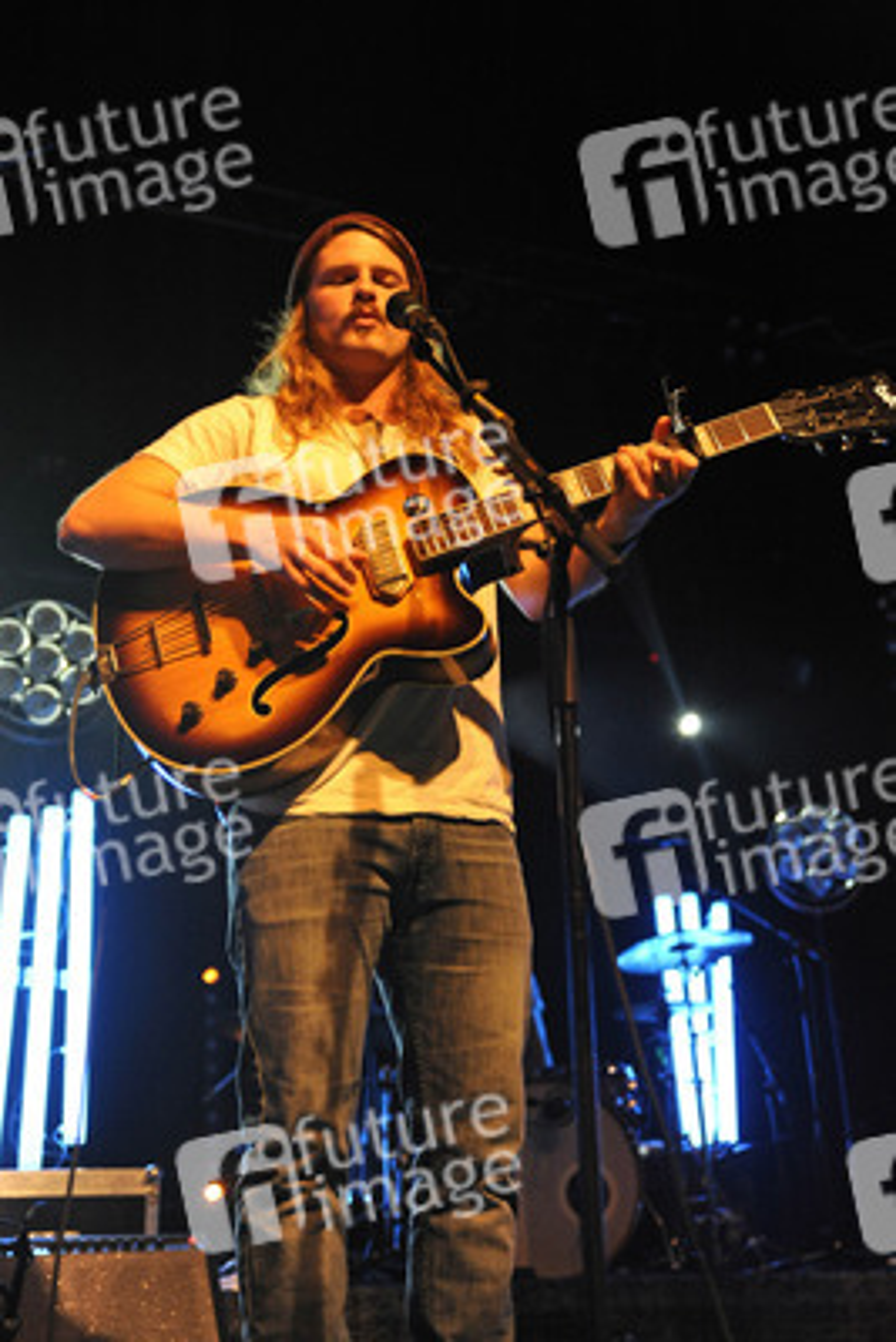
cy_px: 671
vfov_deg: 44.5
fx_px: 1641
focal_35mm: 44
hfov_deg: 30.5
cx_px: 448
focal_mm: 44
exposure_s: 1/80
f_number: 2.8
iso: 3200
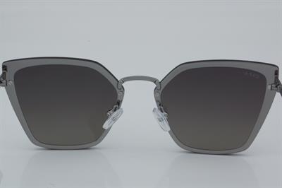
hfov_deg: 24.6
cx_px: 141
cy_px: 94
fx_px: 646
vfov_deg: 16.5
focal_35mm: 82
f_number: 32
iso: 100
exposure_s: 1/4
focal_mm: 55
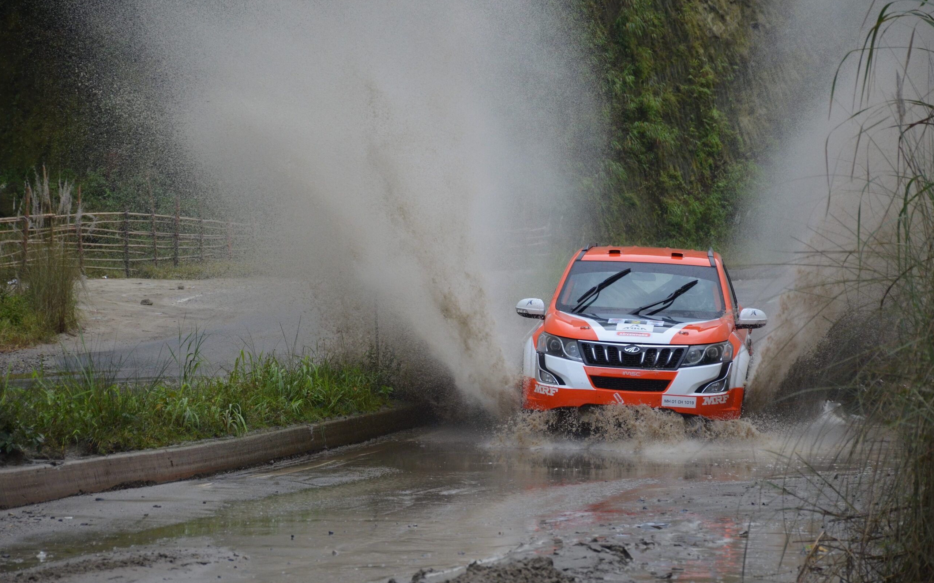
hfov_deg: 13.7
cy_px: 283
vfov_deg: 8.6
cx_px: 467
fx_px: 3894
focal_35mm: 153
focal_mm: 100
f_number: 5.6
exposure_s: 1/640
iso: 800
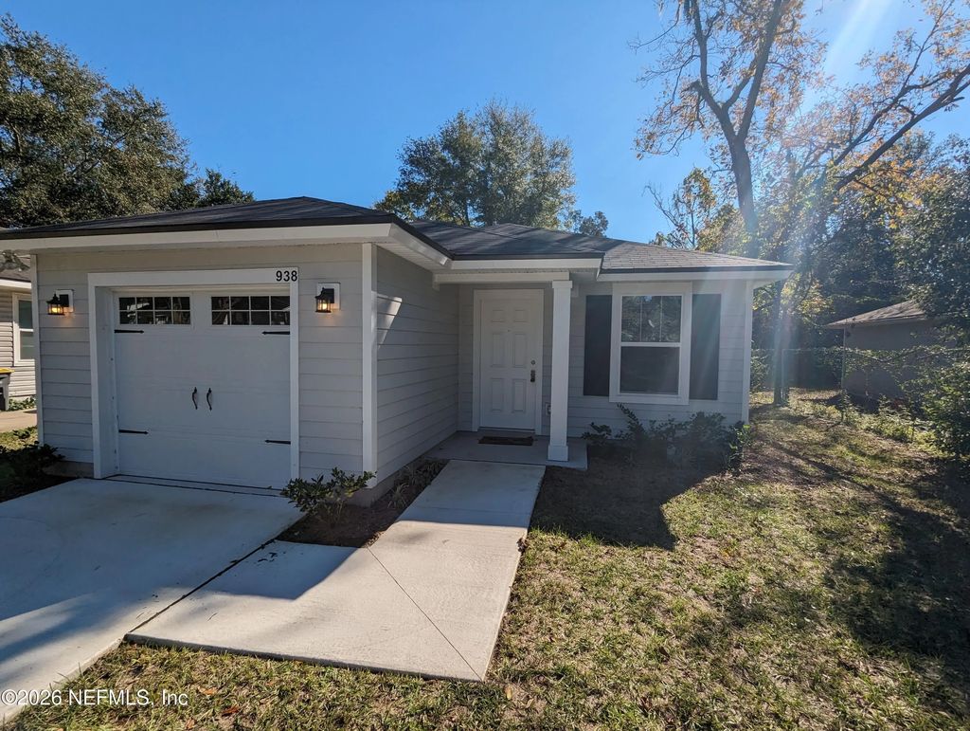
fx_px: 449
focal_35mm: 16
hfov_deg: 94.4
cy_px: 366
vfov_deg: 78.2
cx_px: 485
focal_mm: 2.35
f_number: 2.2
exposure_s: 1/1637
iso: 48
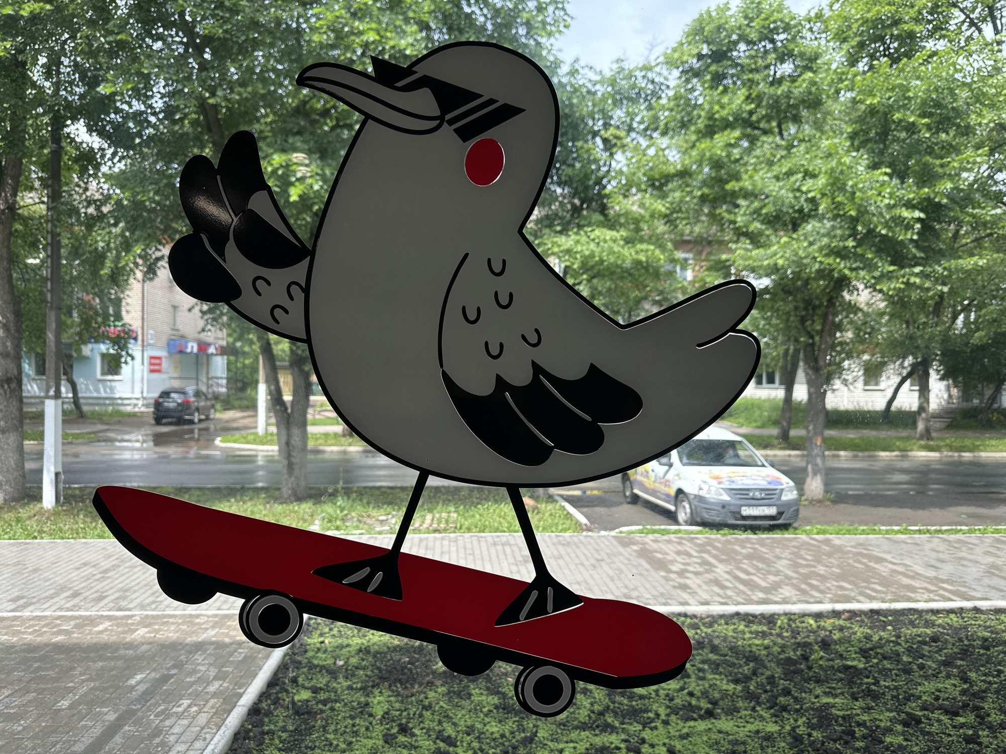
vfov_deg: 56.8
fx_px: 697
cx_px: 503
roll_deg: -0.8
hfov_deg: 71.6
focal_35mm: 24
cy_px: 377
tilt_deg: -1.9
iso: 80
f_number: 1.78
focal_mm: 6.86
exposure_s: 1/935
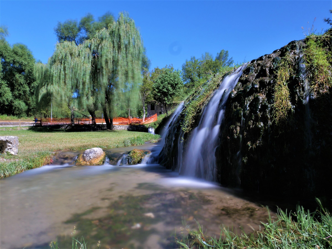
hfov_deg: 71.6
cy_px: 124
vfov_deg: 56.8
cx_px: 166
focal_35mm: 24
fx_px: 230
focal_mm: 12
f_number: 22
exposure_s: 24
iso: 200
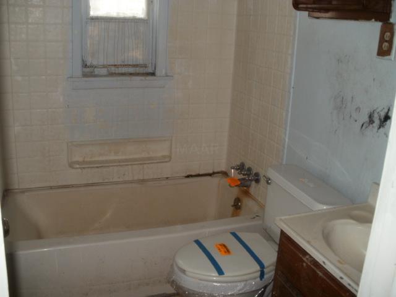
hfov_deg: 51.4
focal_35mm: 36
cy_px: 148
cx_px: 198
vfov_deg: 39.7
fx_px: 412
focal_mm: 6.3
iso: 100
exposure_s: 1/30
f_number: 3.5
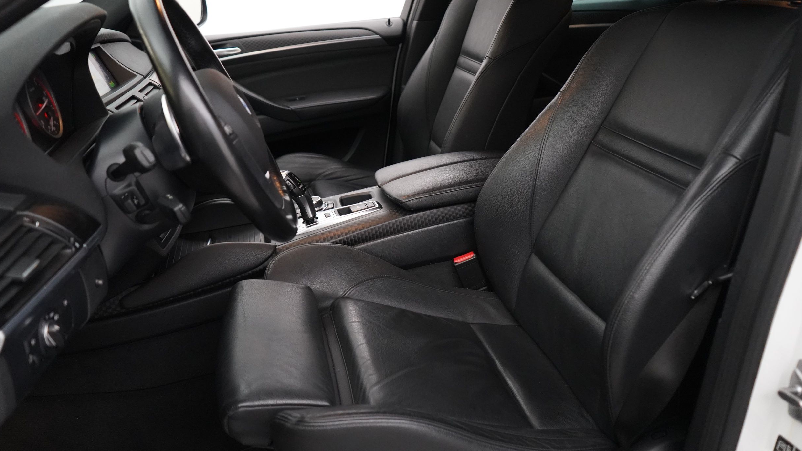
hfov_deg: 64.3
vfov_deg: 38.8
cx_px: 396
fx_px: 638
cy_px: 181
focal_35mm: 30
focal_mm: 28
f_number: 3.5
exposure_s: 1/160
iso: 8000
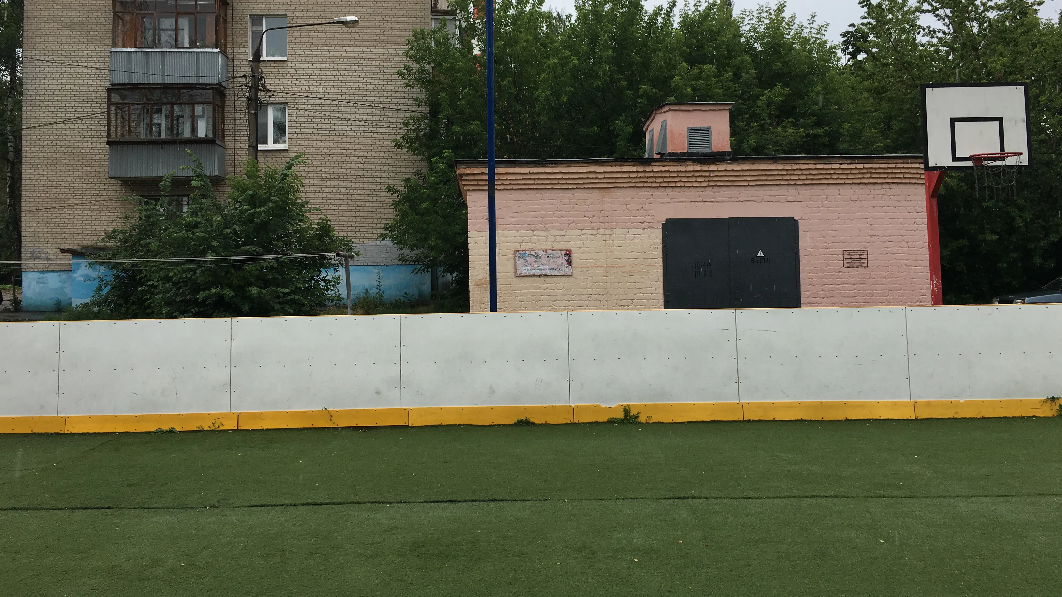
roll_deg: +0.6
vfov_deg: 36.5
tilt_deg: +3.5
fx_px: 901
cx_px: 532
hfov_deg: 61.0
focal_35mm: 32
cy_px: 228
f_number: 2.2
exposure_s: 1/769
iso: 25
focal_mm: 4.15
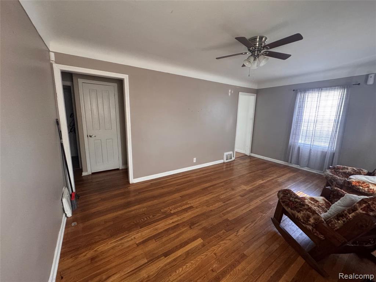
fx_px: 152
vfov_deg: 85.7
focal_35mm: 14
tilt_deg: -10.4
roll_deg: -0.9
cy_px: 141
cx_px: 188
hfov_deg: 102.1
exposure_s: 1/60
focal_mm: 2.22
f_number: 2.2
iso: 640
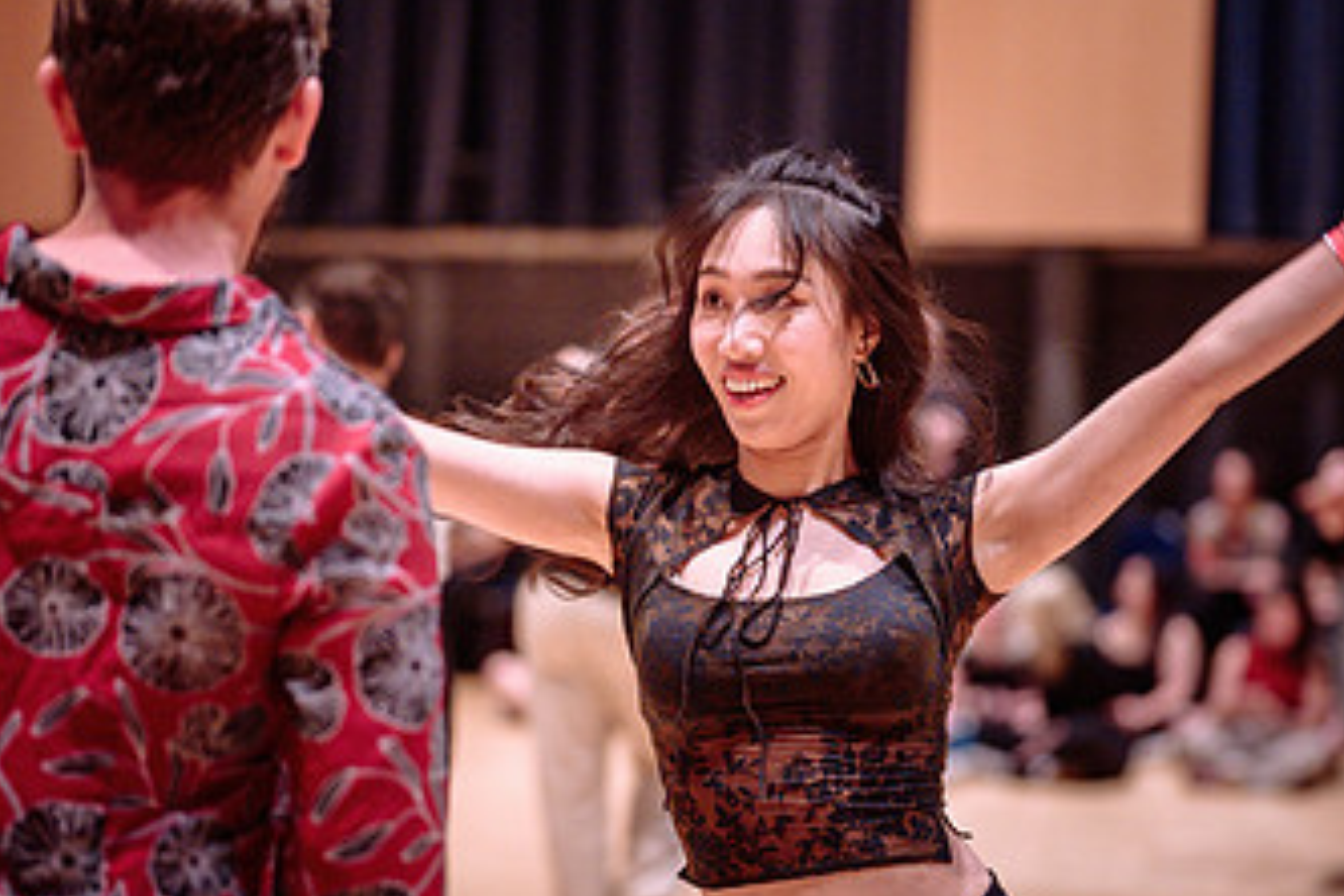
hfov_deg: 23.4
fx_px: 3248
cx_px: 771
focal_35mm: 87
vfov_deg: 15.7
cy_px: 567
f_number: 1.2
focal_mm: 50
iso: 1600
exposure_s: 1/200
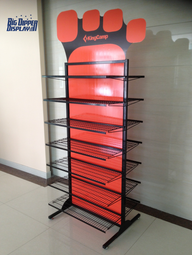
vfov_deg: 55.3
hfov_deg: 43.0
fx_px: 244
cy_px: 128
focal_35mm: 33
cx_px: 96
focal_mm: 4.13
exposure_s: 1/30
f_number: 2.4
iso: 64
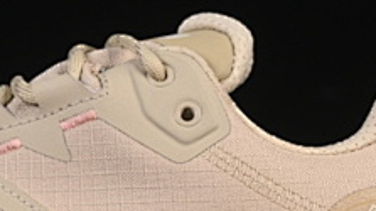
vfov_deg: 4.3
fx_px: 2809
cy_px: 153
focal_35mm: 282
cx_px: 78
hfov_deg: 7.6
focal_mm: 50
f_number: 8
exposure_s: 1/60
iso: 160
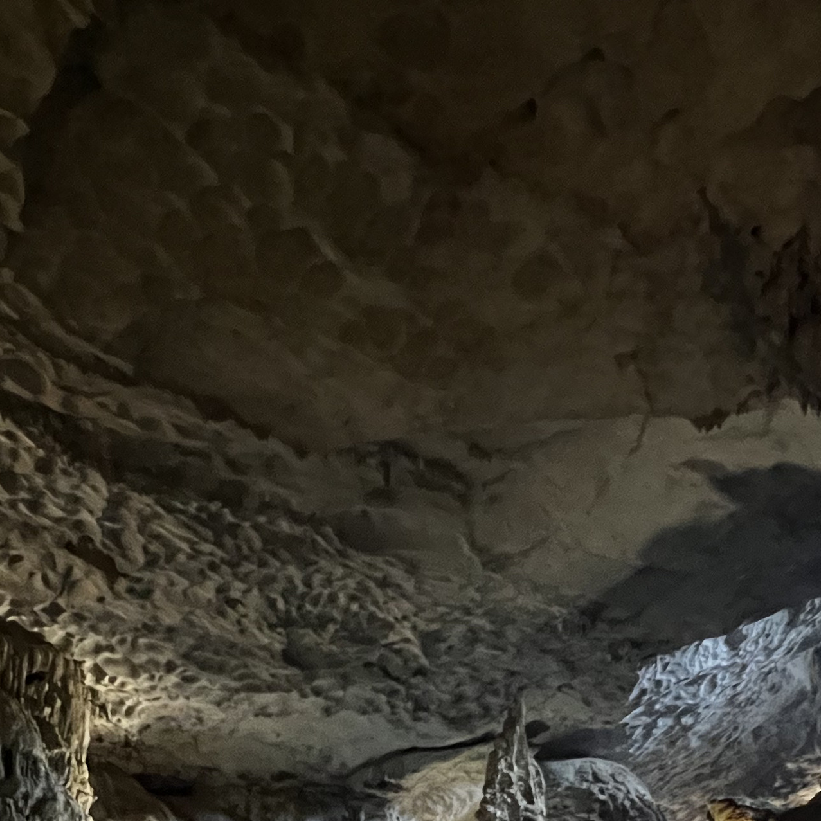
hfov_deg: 45.5
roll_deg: +0.1
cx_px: 285
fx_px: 966
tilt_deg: +3.9
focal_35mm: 36
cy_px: 934
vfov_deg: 37.4
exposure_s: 1/30
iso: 1250
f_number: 1.8
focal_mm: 1.57
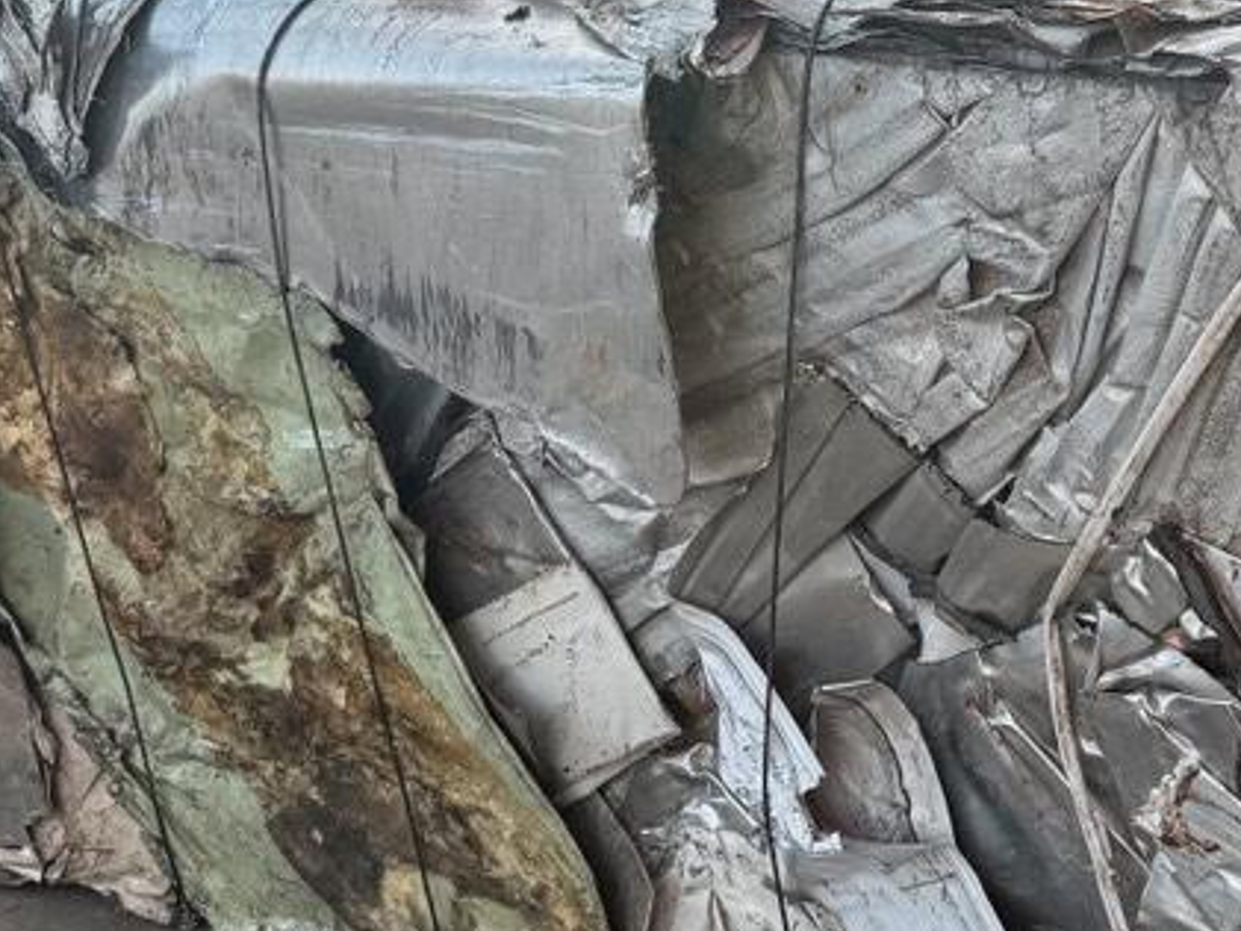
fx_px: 2618
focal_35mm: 73
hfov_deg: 26.1
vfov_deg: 20.2
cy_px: 383
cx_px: 1011
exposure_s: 1/351
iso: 80
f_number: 1.8
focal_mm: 6.8
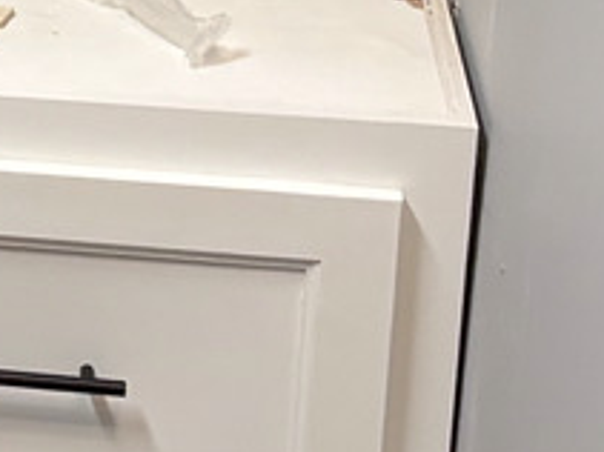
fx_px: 3435
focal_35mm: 197
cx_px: -913
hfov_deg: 8.9
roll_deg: +0.5
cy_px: -217
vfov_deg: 7.4
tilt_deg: -16.5
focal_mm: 5.96
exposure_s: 1/60
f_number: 1.6
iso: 125
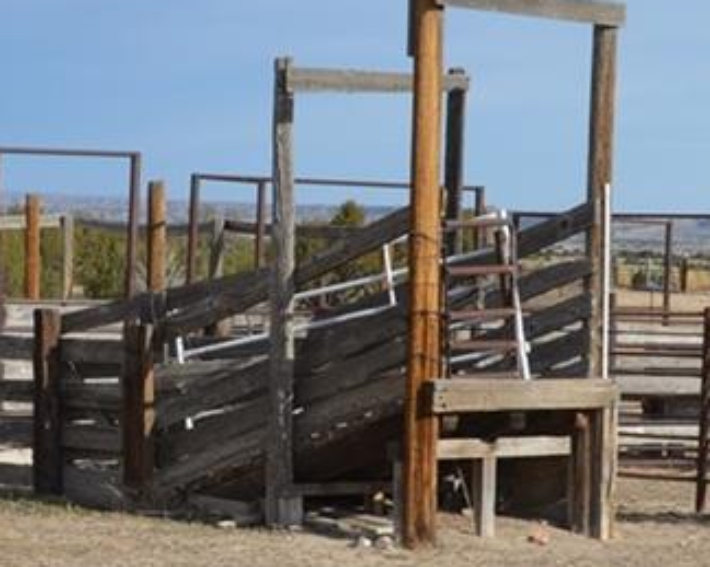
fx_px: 2626
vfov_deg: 12.3
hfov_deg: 15.4
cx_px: 241
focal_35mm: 125
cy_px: 294
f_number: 9
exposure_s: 1/320
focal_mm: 18
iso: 100
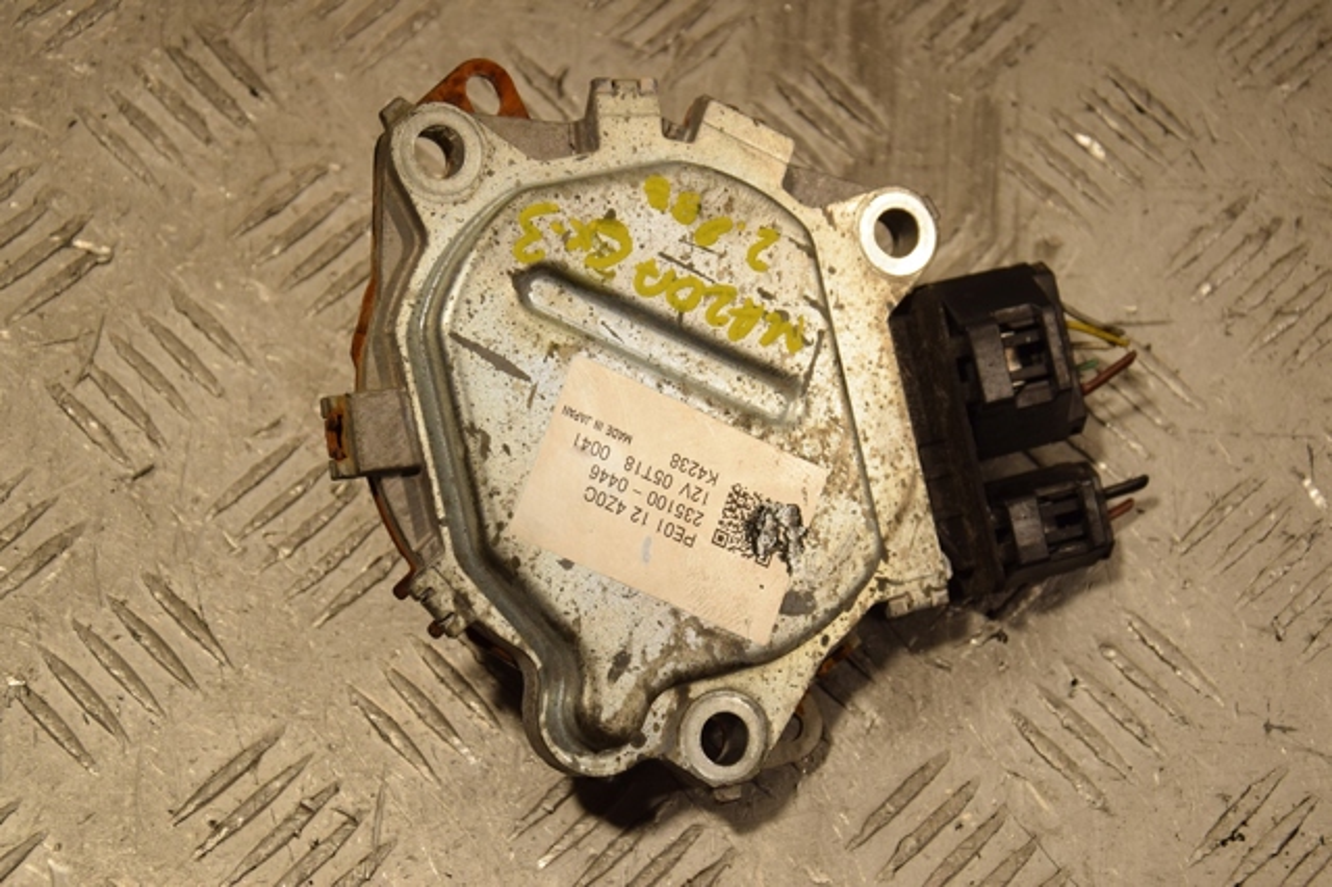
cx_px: 666
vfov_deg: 15.7
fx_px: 3217
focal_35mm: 87
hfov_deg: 23.4
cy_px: 444
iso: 800
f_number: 7.1
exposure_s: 1/800
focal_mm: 58
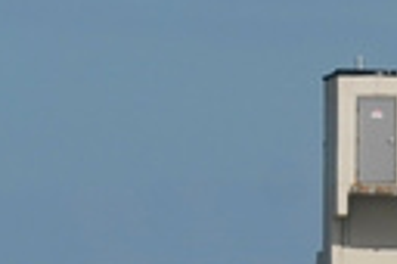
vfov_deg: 0.3
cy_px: 1022
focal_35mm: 4797
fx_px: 52833
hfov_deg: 0.4
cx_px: 555
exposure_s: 1/5000
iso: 500
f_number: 6.3
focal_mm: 600
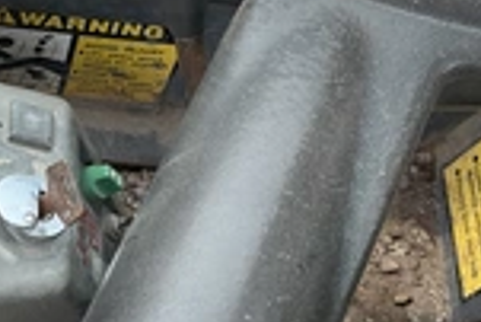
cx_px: 51
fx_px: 1070
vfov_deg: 17.1
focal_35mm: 80
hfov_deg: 24.6
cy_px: 147
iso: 25
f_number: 1.8
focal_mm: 3
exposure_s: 1/286
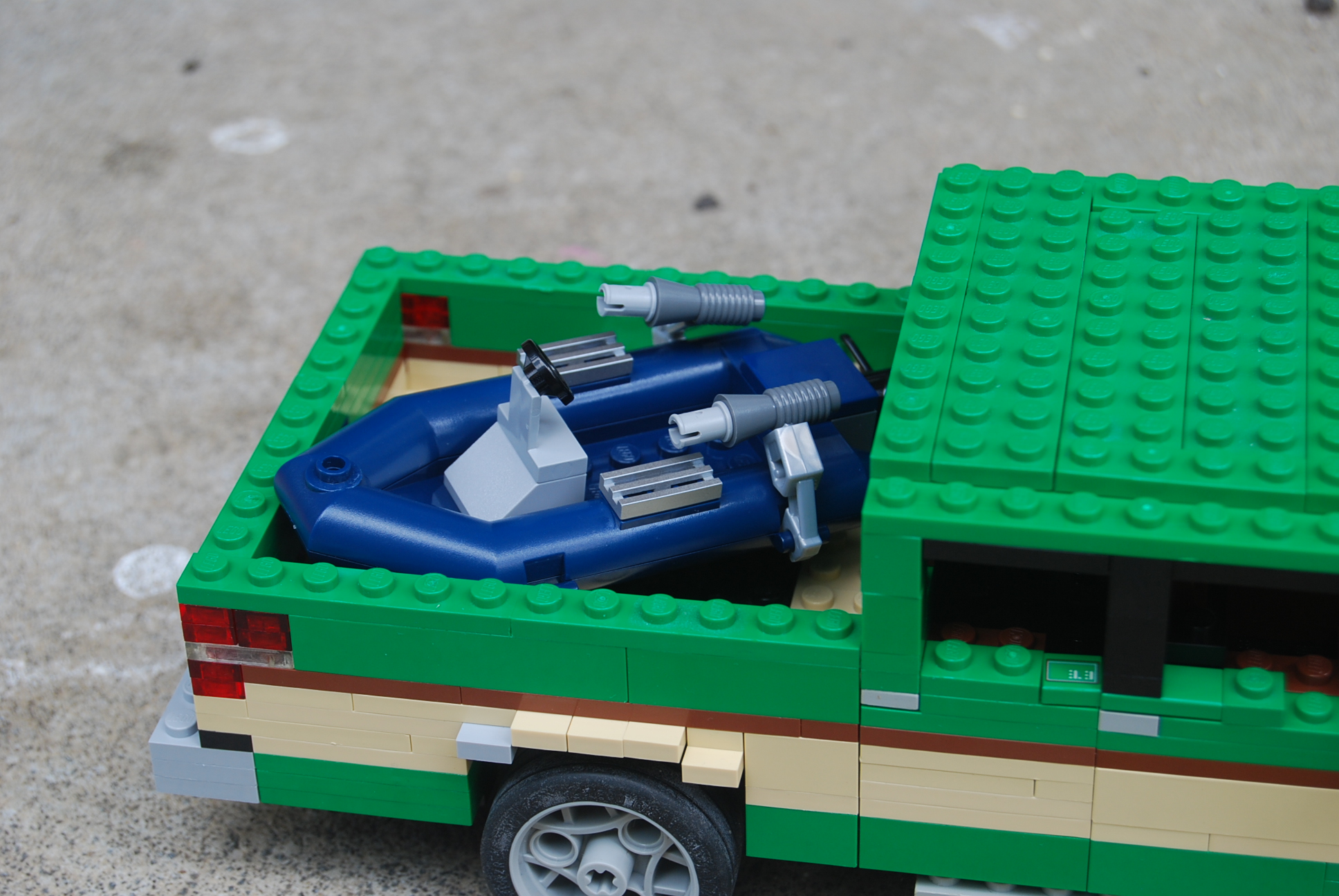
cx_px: 670
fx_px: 2793
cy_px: 448
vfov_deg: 18.2
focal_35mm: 75
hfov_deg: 27.0
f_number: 8
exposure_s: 1/60
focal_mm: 50
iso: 200
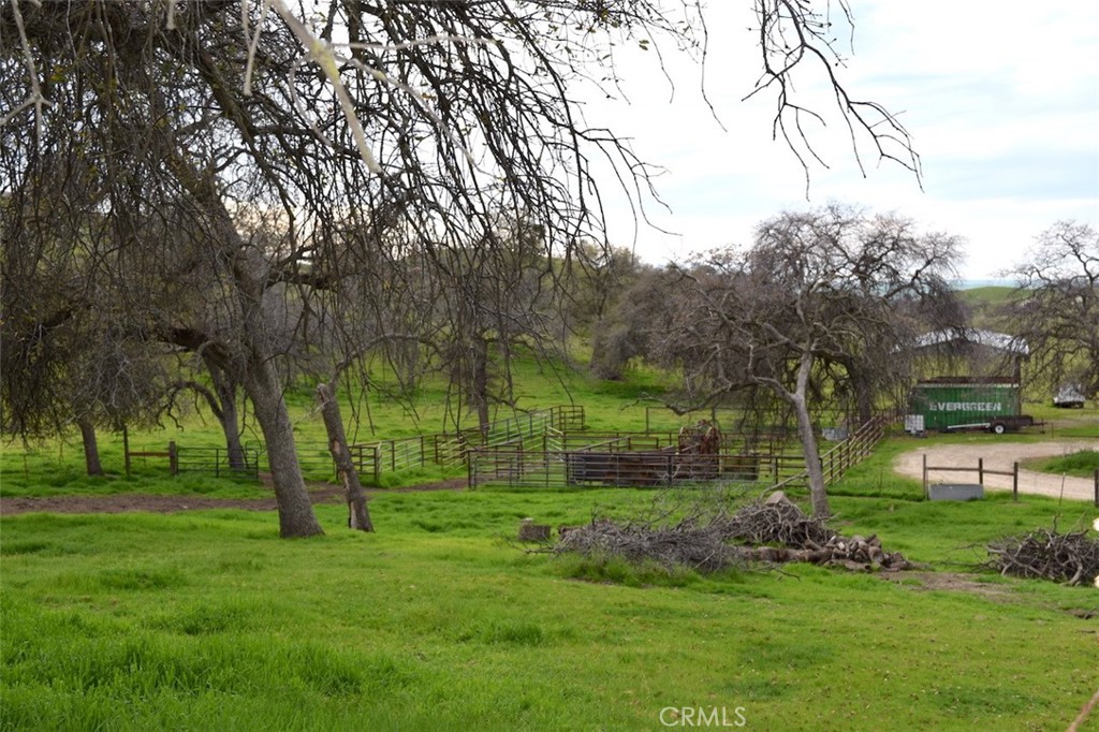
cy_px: 366
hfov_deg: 42.3
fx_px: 1419
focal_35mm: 46
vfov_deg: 28.9
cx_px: 550
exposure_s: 1/200
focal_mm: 31
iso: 100
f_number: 7.1
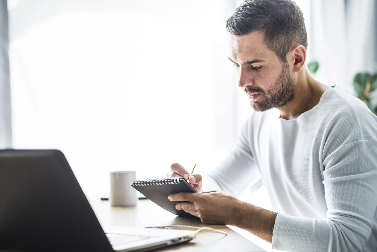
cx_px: 188
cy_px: 126
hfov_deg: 23.9
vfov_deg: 16.1
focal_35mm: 85
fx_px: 890
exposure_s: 1/400
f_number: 2.2
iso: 200
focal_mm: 85
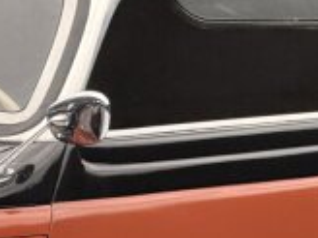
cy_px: 170
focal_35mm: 469
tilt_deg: -5.0
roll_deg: +0.6
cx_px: 50
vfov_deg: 3.2
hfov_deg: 4.2
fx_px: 4308
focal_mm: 15.66
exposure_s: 1/50
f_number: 2.8
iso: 400
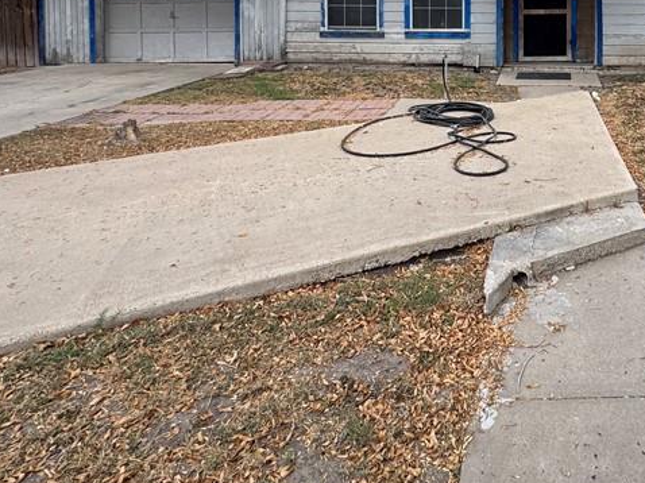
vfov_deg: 40.9
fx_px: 559
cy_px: 1
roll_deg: -0.9
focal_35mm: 30
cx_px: 536
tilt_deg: +0.0
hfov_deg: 54.9
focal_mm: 2.22
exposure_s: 1/749
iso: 50
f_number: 2.2
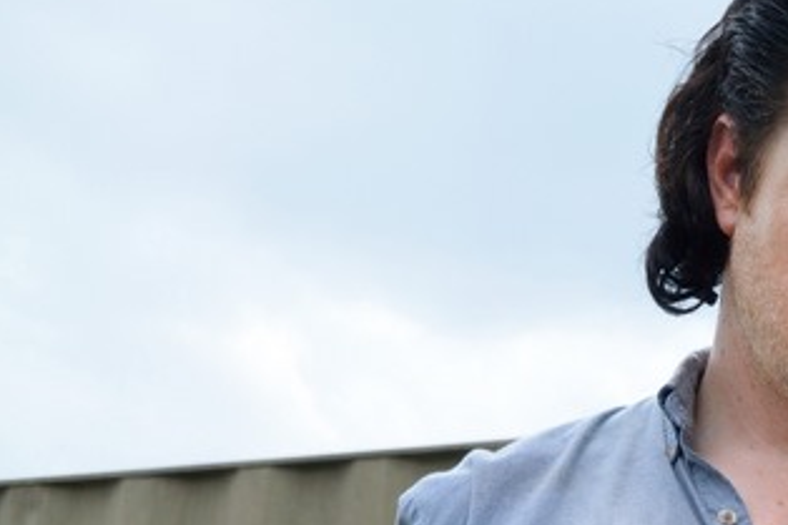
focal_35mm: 154
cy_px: 448
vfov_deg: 8.9
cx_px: 848
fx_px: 3369
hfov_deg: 13.1
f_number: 5.3
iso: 160
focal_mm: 25.6
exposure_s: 1/400
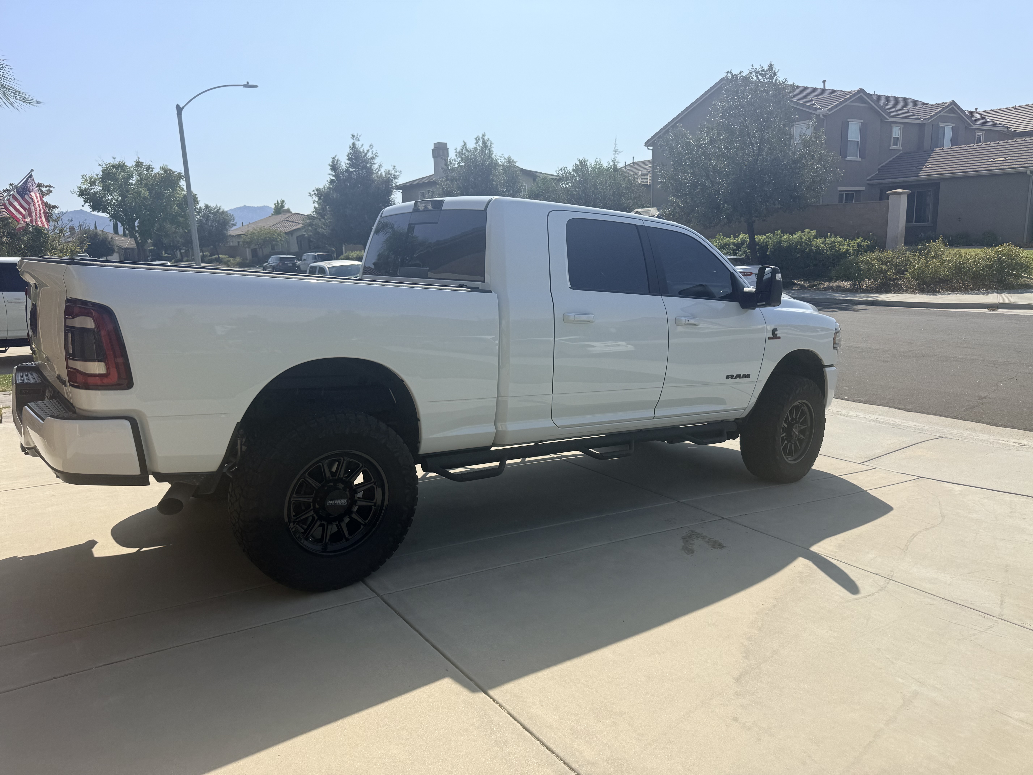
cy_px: 388
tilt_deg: -11.8
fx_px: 716
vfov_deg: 56.8
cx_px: 516
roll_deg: +2.7
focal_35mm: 24
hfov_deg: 71.6
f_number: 1.78
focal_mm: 6.76
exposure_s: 1/5714
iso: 80
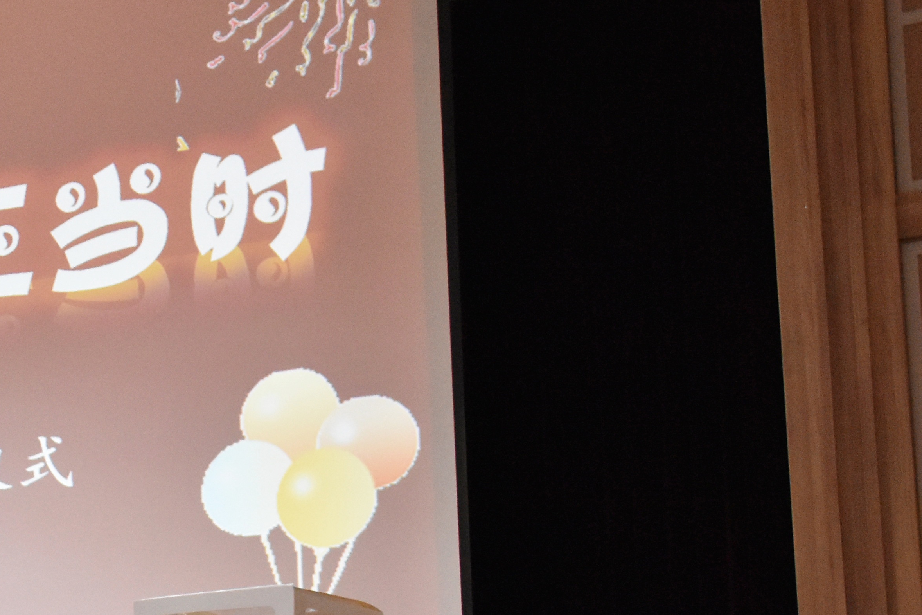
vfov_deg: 15.8
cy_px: 689
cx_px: -109
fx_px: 2151
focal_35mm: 84
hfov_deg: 22.7
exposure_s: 1/125
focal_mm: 22
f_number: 5.6
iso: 3200
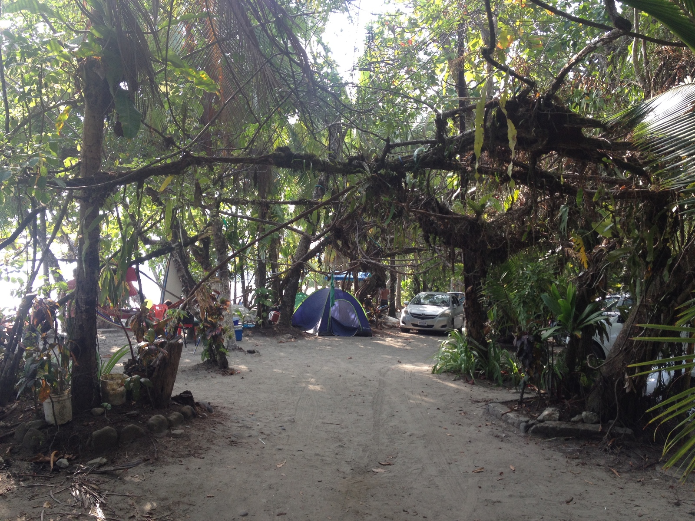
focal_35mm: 35
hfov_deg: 52.6
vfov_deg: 40.7
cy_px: 260
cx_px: 348
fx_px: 703
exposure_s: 1/238
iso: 50
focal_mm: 4.28
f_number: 2.4
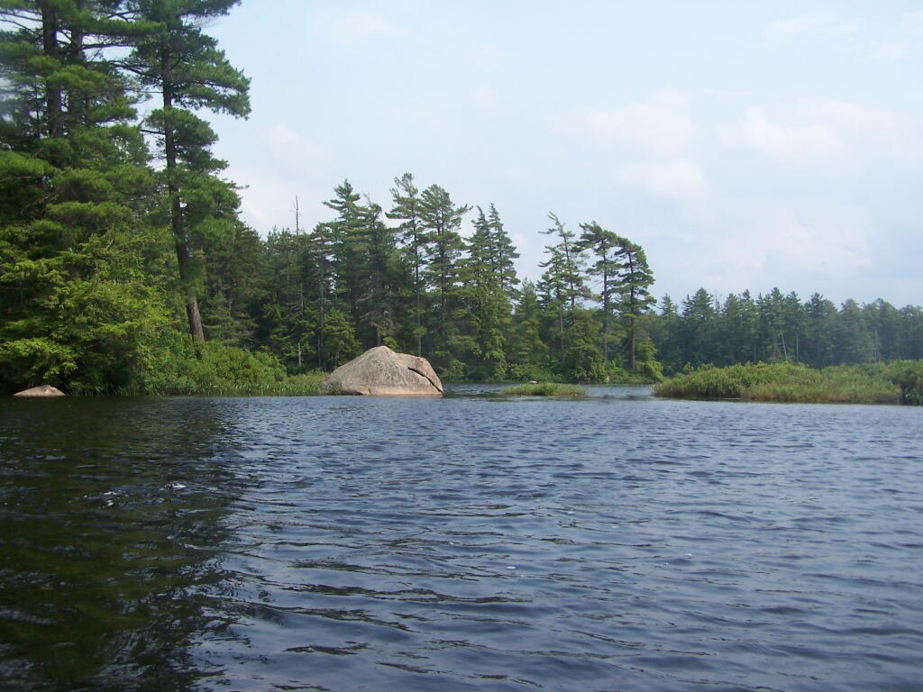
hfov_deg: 49.0
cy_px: 346
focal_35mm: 38
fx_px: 1013
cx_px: 462
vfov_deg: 37.7
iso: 80
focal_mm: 6.3
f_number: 4
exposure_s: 1/640
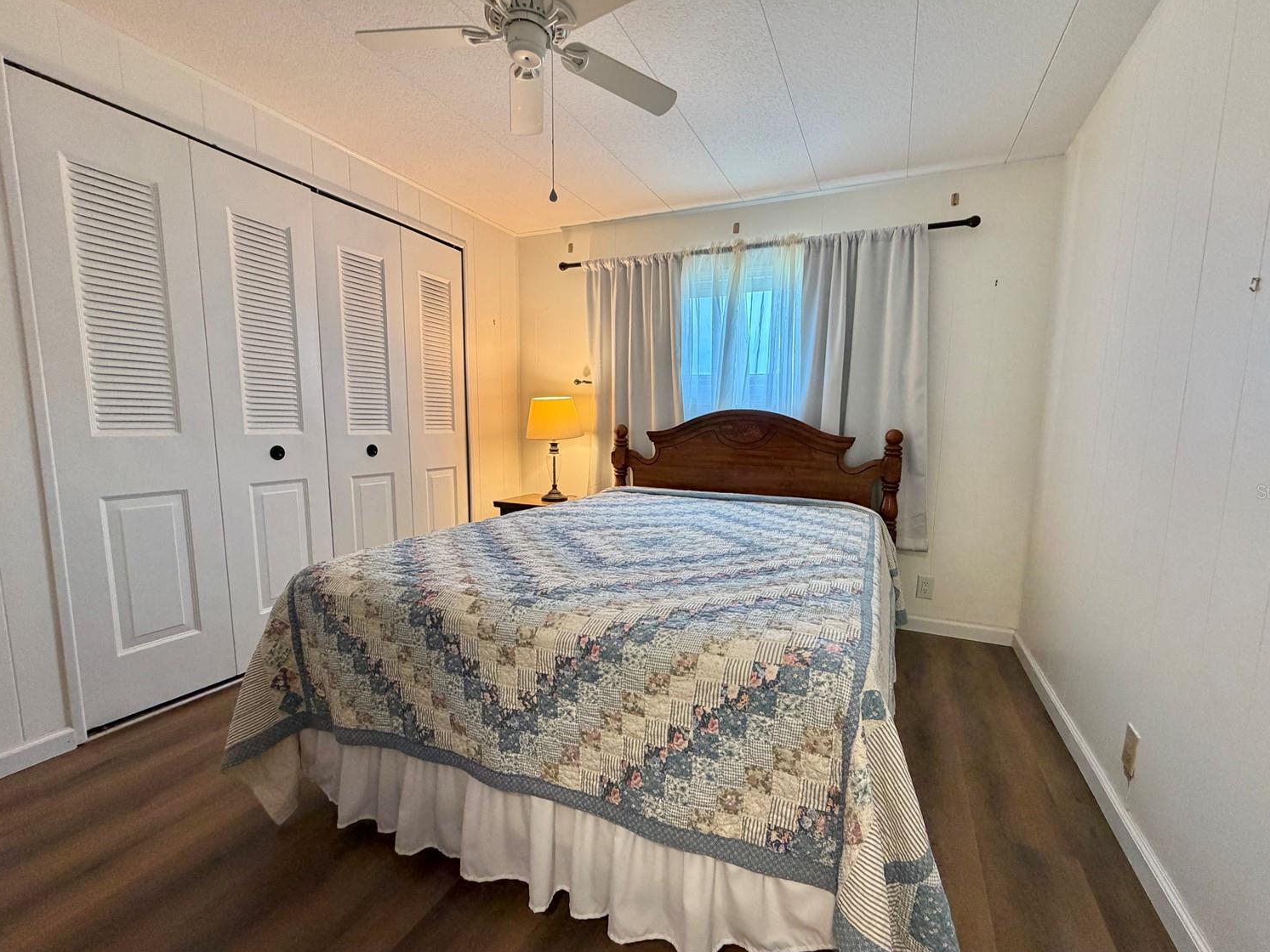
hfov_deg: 98.1
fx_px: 550
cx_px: 657
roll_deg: -0.5
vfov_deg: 81.7
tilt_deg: -7.2
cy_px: 491
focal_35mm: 15
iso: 250
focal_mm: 2.22
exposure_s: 1/120
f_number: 2.2
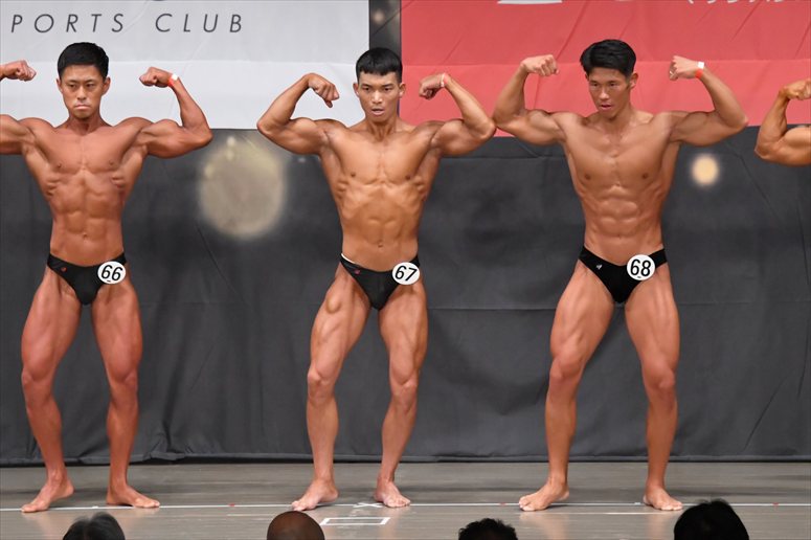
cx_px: 406
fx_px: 4886
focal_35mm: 217
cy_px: 270
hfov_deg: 9.5
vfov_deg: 6.3
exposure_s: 1/400
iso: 6400
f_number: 5.6
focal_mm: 145
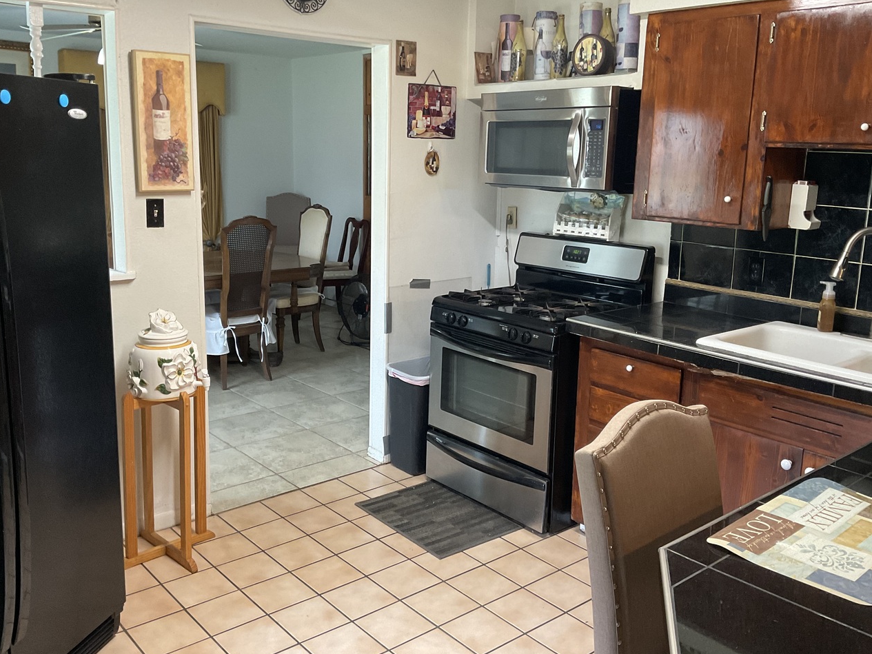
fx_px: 831
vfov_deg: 42.9
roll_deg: -0.1
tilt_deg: -11.2
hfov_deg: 55.3
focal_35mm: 33
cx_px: 432
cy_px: 304
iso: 160
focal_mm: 3
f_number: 1.8
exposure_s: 1/60
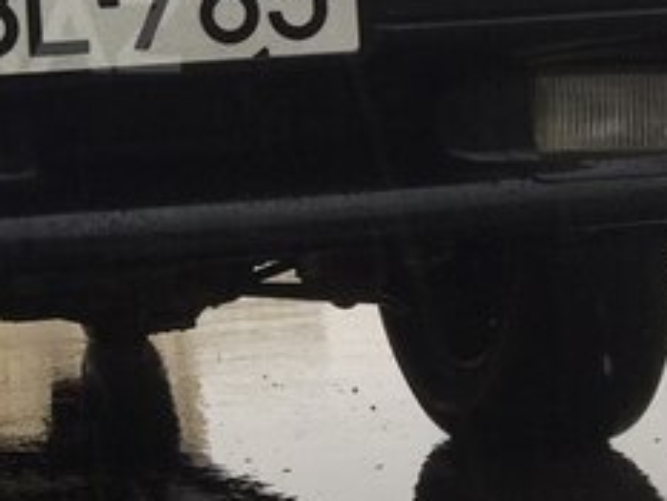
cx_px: -112
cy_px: 30
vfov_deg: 17.7
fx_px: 1581
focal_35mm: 82
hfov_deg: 22.2
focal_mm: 4.15
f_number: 2.2
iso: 32
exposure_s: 1/106
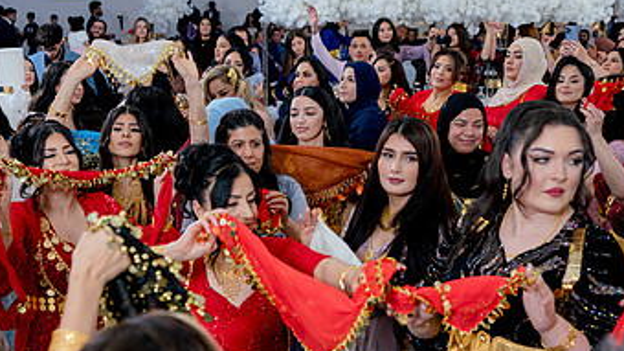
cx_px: 235
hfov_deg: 41.1
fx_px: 827
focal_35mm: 50
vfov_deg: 23.8
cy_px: 231
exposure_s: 1/160
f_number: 2.8
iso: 800
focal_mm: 28
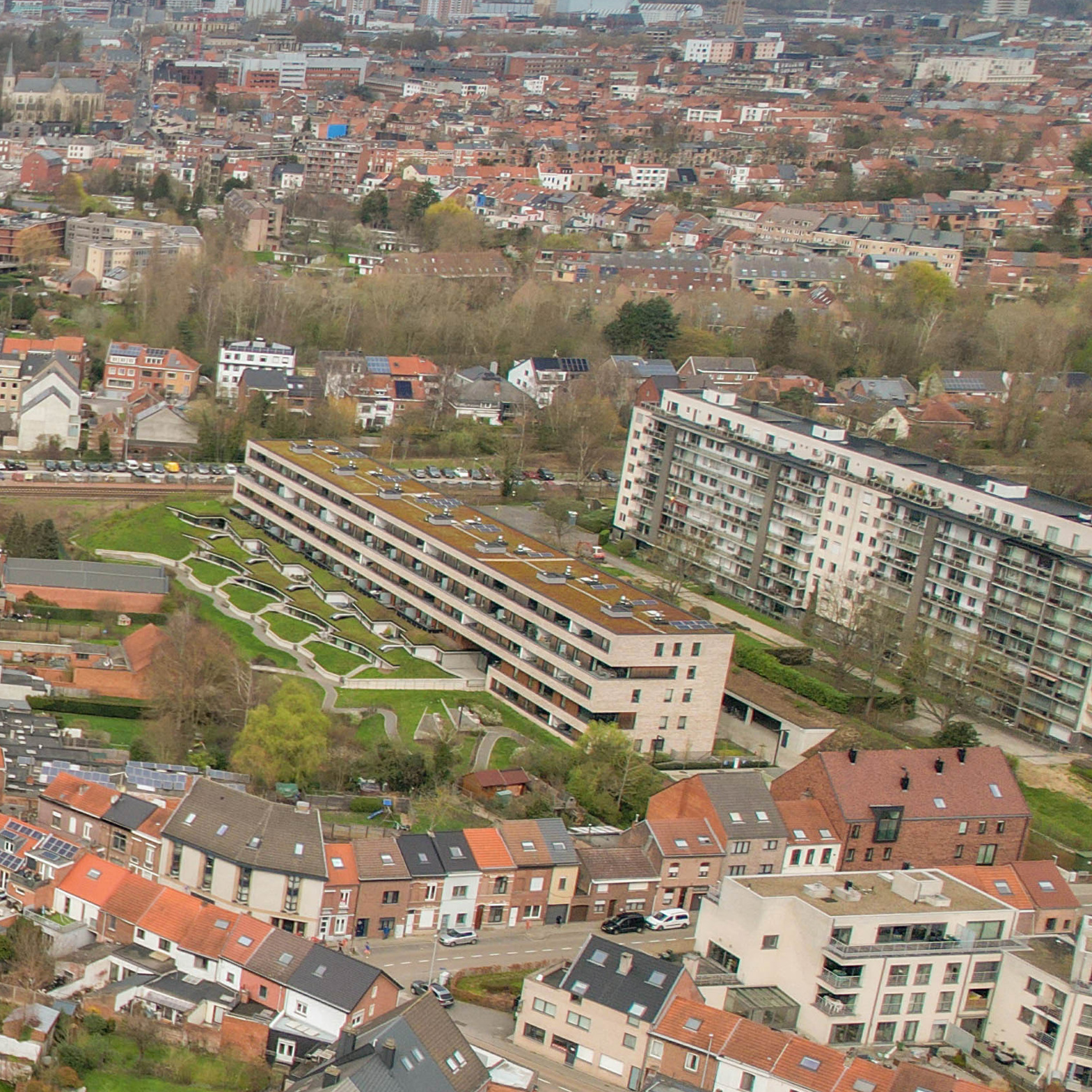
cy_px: 628
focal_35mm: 61
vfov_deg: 28.1
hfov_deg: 21.7
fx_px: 2177
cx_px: -689
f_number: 2.8
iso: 100
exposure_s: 1/1000
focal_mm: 8.38
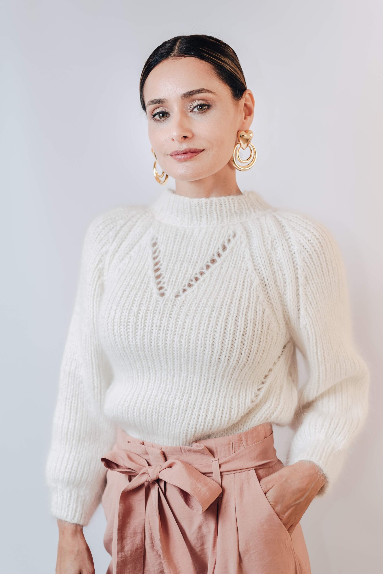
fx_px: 797
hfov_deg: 27.0
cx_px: 192
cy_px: 287
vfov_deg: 39.6
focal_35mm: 50
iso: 200
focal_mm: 50
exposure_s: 1/125
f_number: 2.8
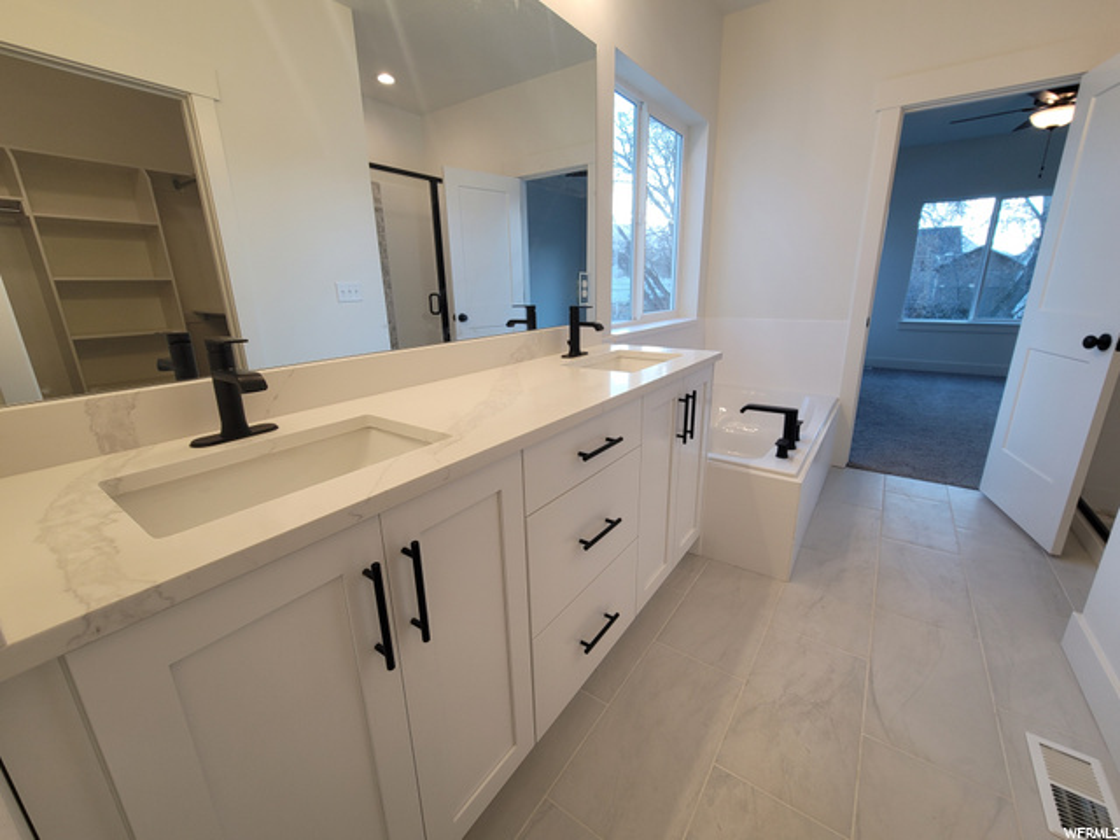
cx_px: 560
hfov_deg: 106.2
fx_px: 421
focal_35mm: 13
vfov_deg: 89.9
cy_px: 420
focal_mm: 2.2
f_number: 2.2
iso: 64
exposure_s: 1/60
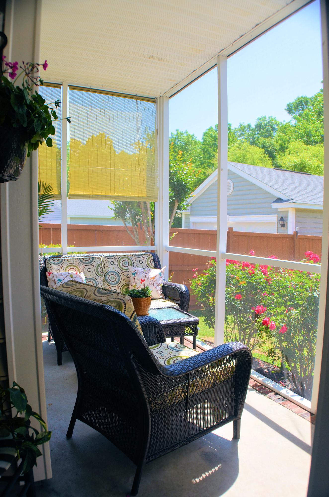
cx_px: 164
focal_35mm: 33
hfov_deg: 39.8
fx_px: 455
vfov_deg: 57.3
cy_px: 248
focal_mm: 22
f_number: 7.1
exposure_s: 1/200
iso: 200
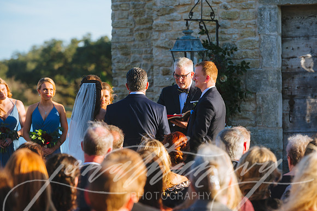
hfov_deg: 11.8
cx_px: 158
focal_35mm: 175
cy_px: 106
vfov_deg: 7.8
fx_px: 1540
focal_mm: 175
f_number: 3.5
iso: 200
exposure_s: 1/500
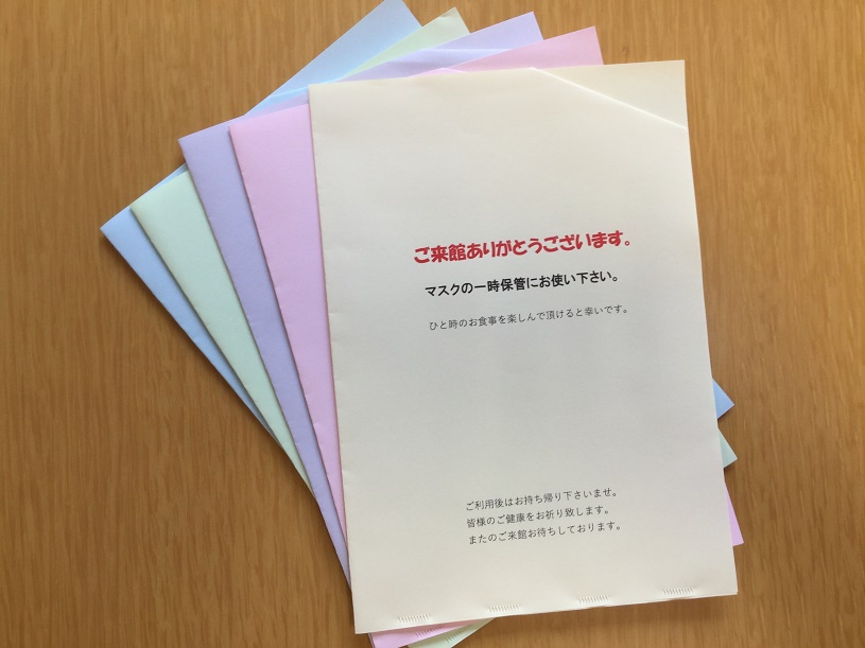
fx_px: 775
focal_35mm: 31
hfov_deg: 58.4
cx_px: 432
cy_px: 324
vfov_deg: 45.4
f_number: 2.4
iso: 25
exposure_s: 1/60
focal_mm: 3.3
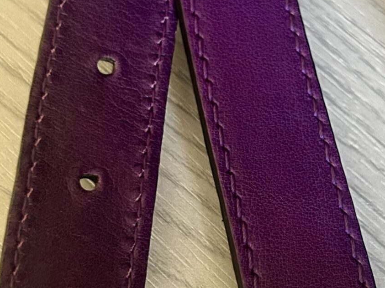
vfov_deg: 18.6
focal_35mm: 79
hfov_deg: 24.5
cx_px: 280
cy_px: 103
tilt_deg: -54.2
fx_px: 879
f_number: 1.5
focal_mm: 5.7
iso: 500
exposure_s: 1/60
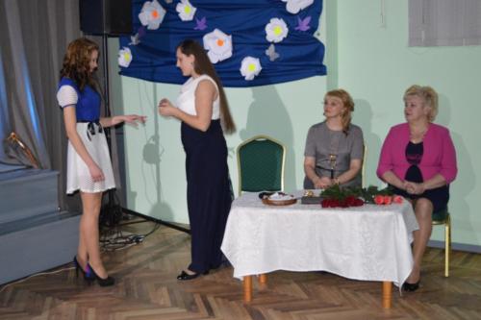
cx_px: 240
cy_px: 160
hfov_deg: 38.9
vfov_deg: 26.5
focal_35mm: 51
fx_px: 681
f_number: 4.5
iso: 2000
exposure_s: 1/60
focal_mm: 34
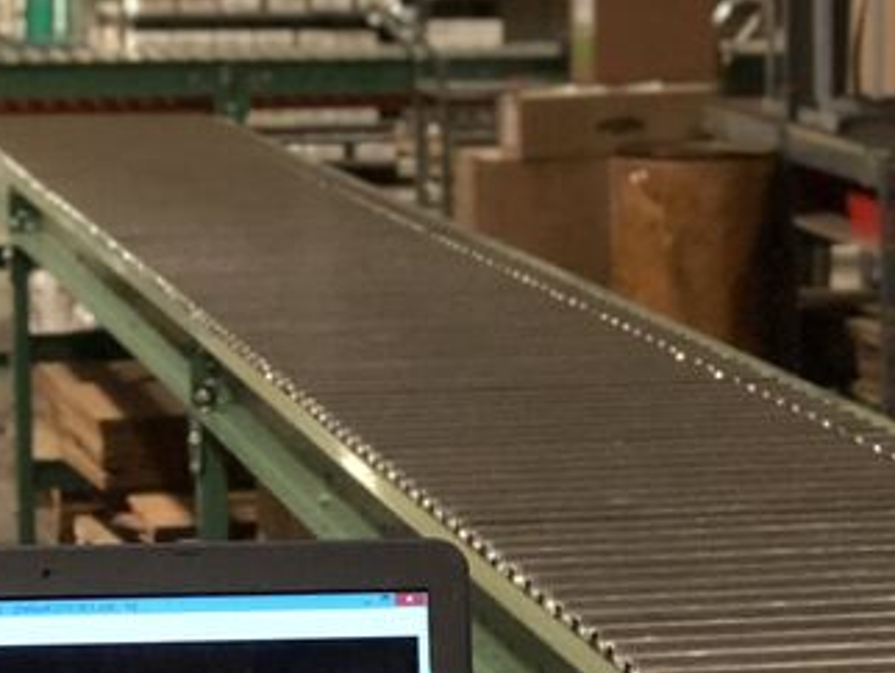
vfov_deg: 8.4
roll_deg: -1.0
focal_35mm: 177
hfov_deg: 11.1
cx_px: 817
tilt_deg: -8.8
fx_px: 4580
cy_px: 509
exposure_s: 1/60
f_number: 2.8
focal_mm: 6.6
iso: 1250
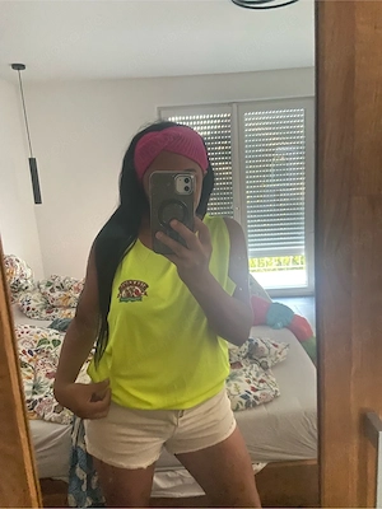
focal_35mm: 26
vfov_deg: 67.3
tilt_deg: -10.3
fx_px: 383
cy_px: 254
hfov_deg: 53.1
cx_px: 191
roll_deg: +4.1
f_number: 1.8
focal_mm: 4.25
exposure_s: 1/28
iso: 1000
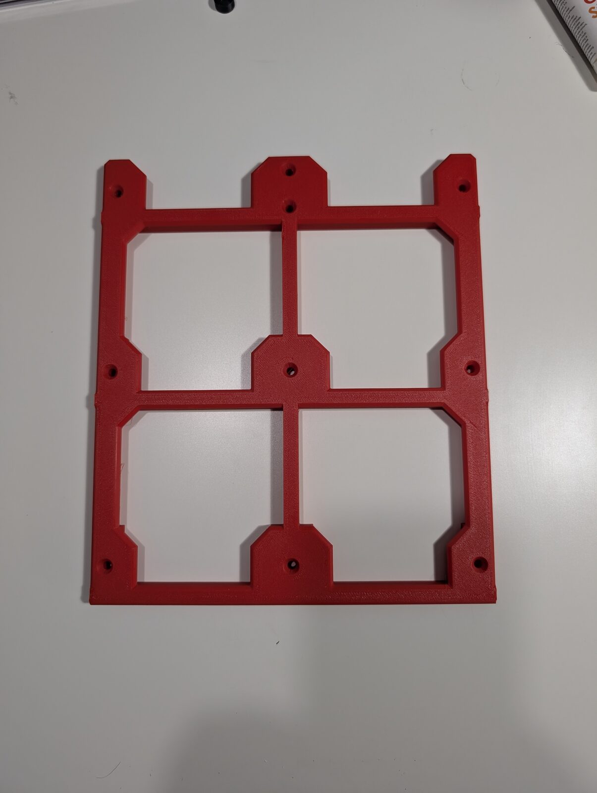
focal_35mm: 24
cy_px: 396
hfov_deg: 56.9
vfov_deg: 71.5
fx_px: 550
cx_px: 298
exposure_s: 1/55.6
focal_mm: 6.9
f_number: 1.68
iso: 105
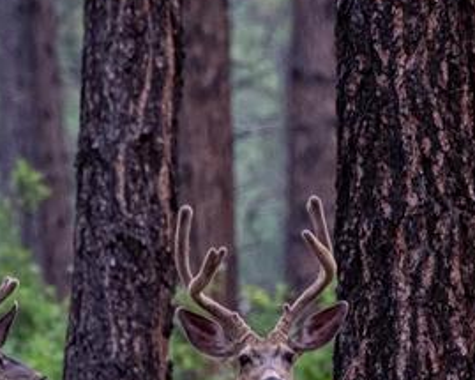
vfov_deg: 1.1
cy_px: 293
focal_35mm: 1430
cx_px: 728
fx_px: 20096
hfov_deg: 1.4
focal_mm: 400
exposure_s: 1/200
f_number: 9
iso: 1250
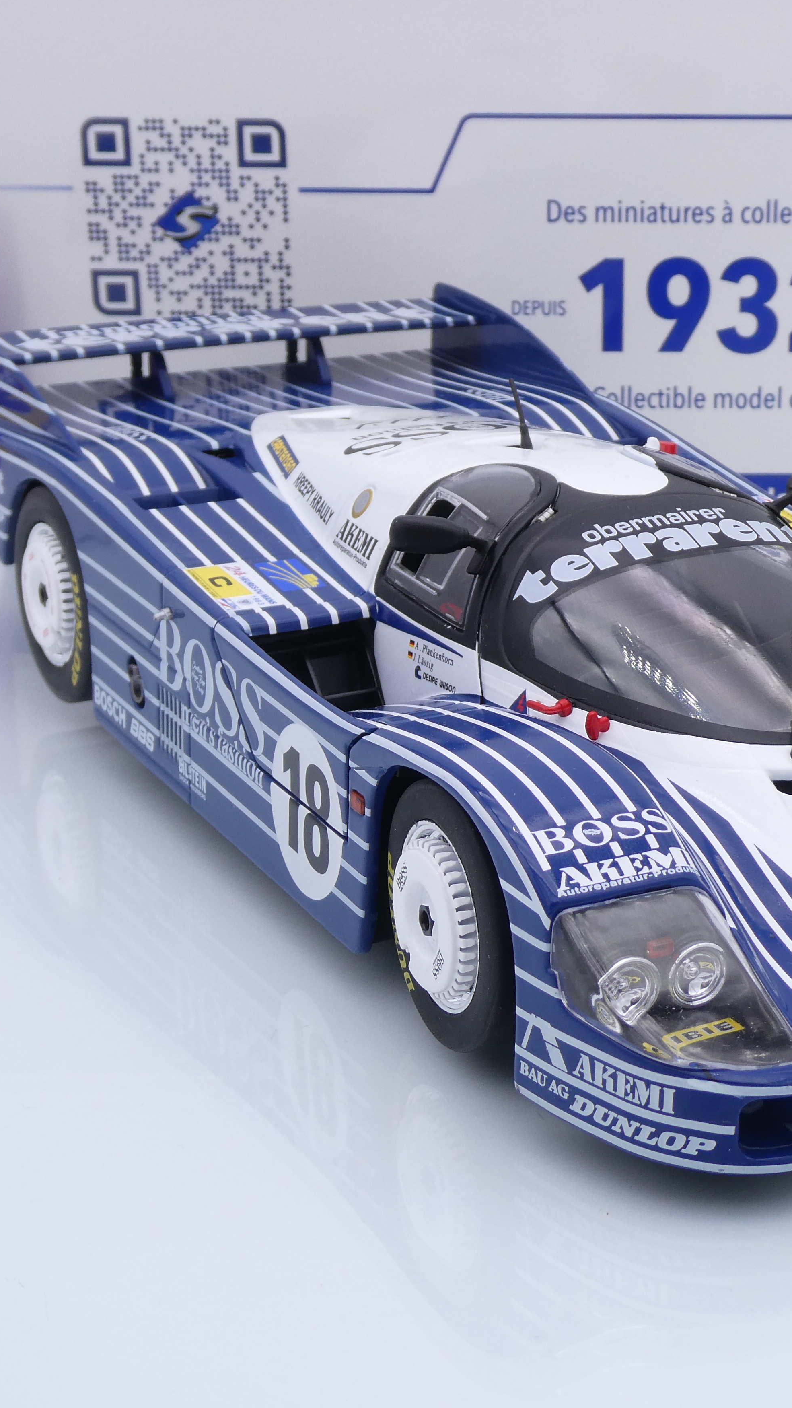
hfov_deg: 16.9
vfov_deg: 29.7
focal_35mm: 71
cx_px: 555
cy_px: 671
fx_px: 2650
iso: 80
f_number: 3.9
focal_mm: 7.8
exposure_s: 1/250
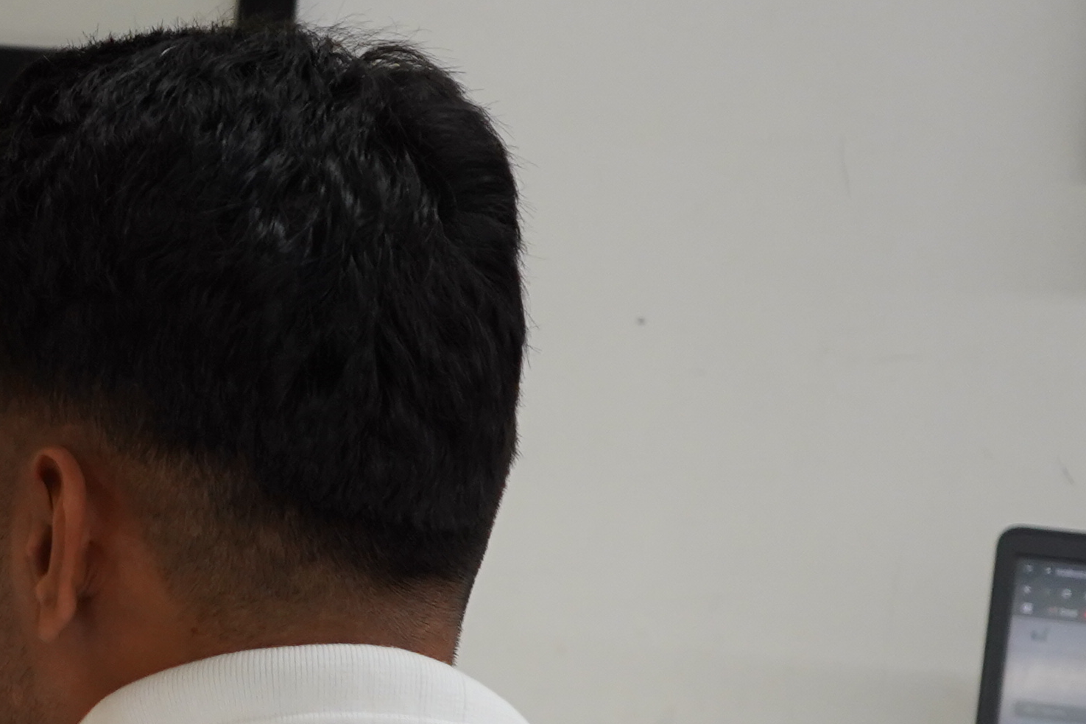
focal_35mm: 118
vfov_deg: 11.6
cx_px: -402
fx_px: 3559
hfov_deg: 16.2
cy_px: 621
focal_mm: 29
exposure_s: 1/160
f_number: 4
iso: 1250
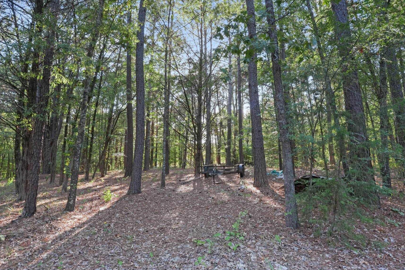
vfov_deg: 67.3
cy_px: 125
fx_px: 202
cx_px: 204
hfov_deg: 90.0
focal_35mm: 18
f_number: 9
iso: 250
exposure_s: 1/8
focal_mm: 10
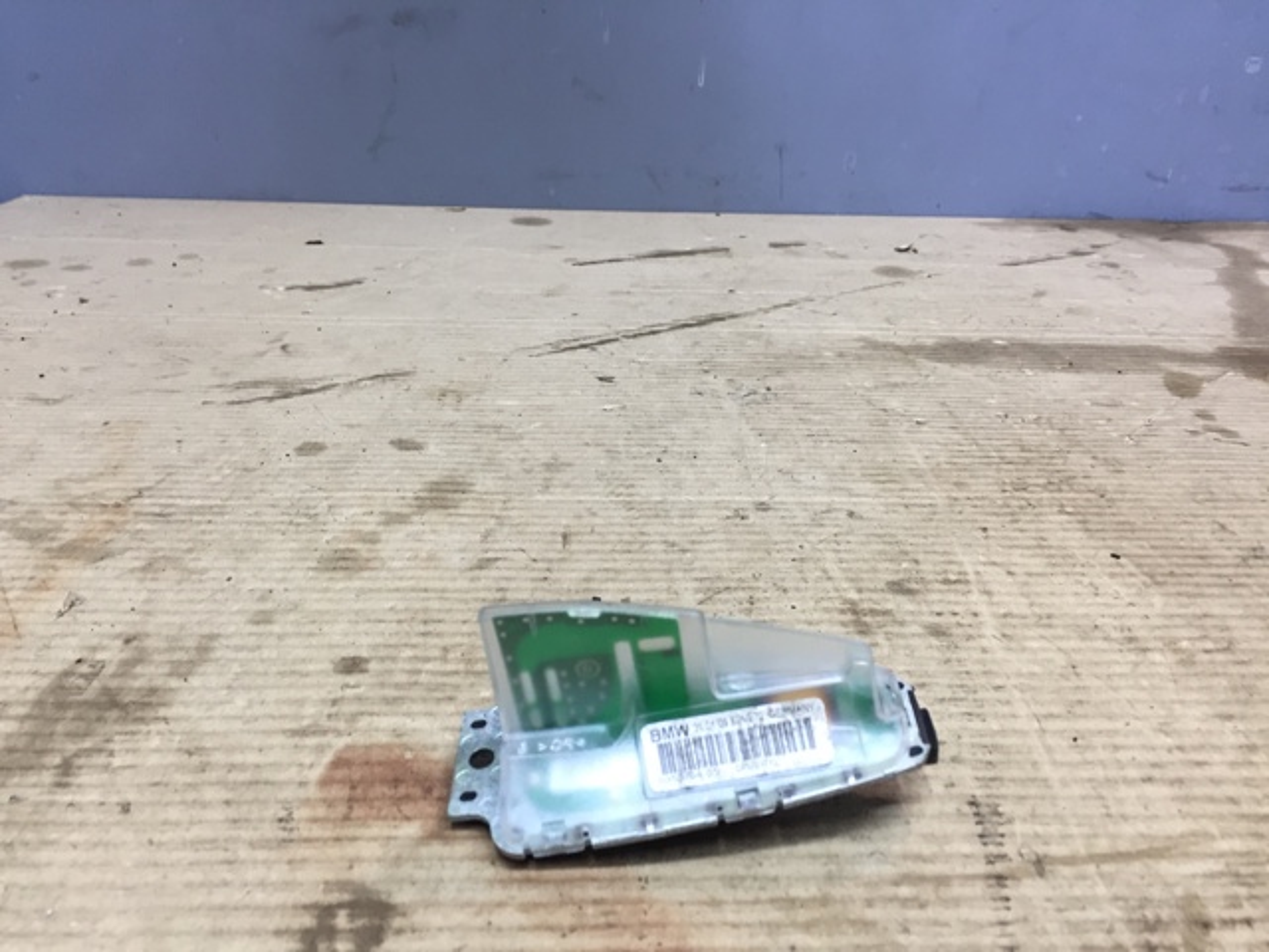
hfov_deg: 61.7
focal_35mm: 29
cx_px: 634
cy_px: 476
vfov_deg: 48.2
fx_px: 1063
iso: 50
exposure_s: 1/33
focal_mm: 4.15
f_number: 2.2
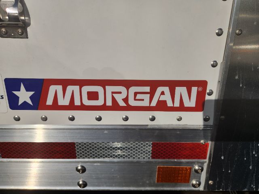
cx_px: 130
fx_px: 172
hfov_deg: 73.9
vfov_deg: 58.9
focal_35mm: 23
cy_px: 97
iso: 20
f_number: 1.8
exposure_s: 1/6019
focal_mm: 5.4
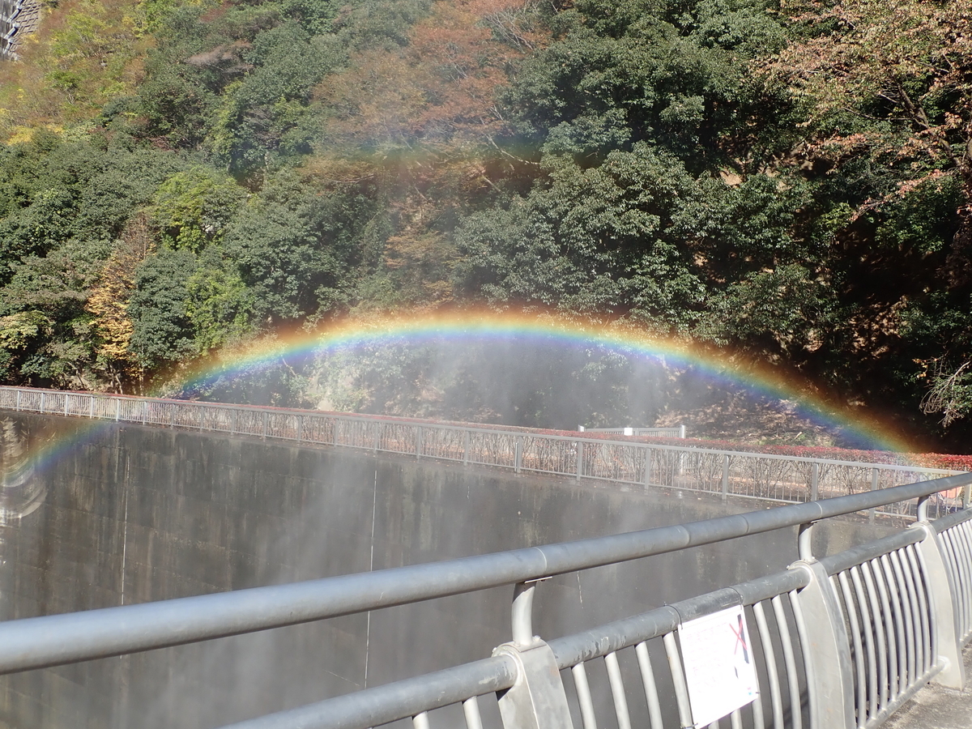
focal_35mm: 30
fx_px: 842
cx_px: 486
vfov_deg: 46.8
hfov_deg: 60.0
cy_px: 364
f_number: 3.2
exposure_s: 1/400
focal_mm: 5.5
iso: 100
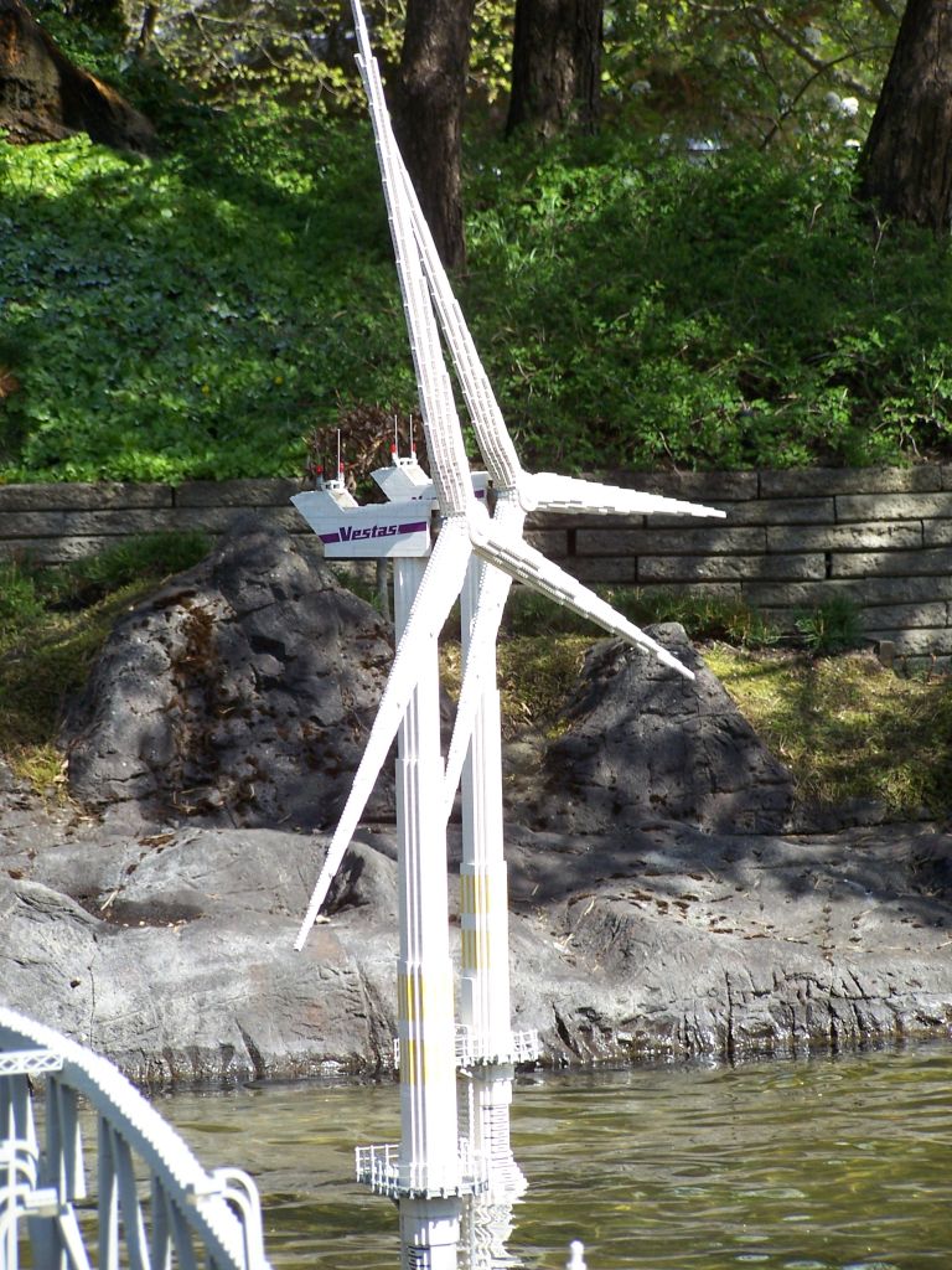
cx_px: 476
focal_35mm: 169
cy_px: 635
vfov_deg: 11.7
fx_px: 6197
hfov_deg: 8.8
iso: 80
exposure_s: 1/500
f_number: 3.2
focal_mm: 28
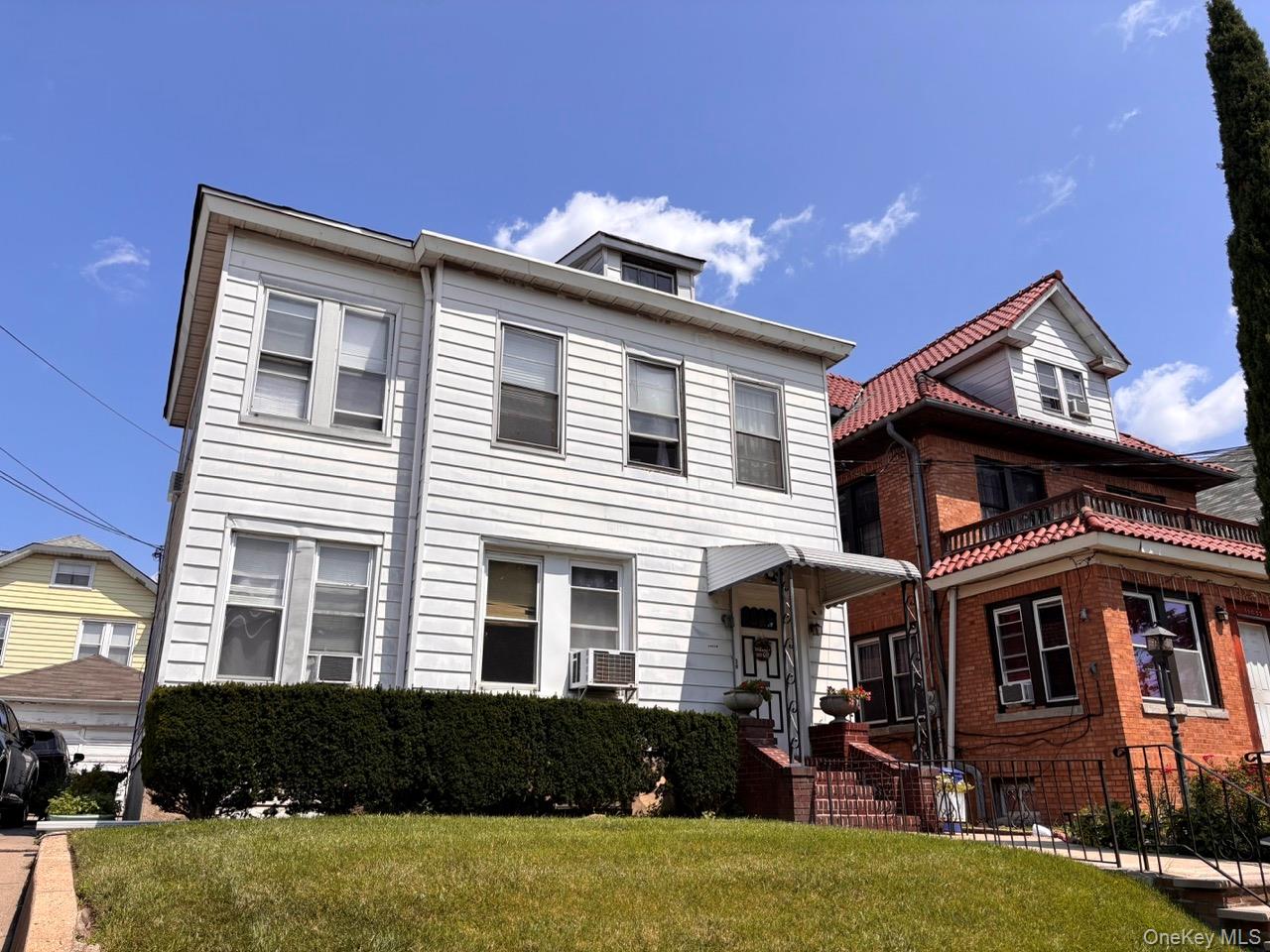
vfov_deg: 53.1
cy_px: 476
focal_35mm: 26
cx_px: 635
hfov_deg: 67.3
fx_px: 954
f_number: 1.6
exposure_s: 1/5076
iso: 50
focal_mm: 5.96
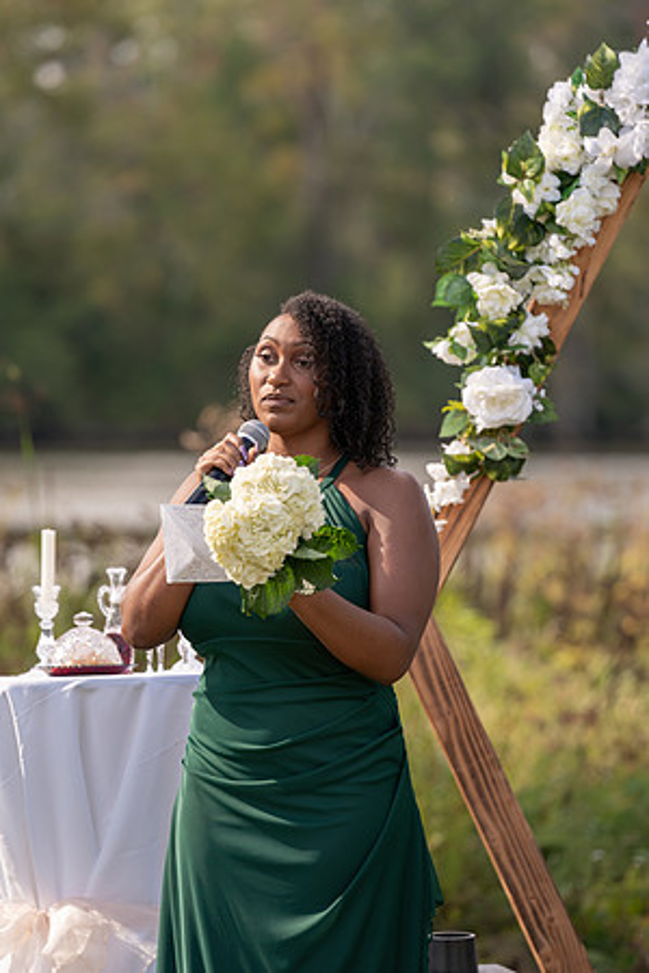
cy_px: 486
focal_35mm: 198
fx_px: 5354
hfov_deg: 6.9
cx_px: 324
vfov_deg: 10.4
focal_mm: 198
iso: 100
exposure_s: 1/500
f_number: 4
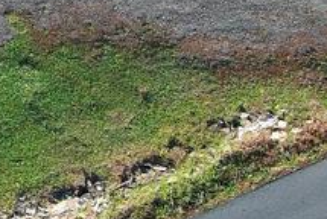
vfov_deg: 6.7
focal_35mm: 194
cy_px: -336
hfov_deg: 8.7
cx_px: -657
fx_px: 1765
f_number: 2.8
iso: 100
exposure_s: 1/209
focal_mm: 10.57
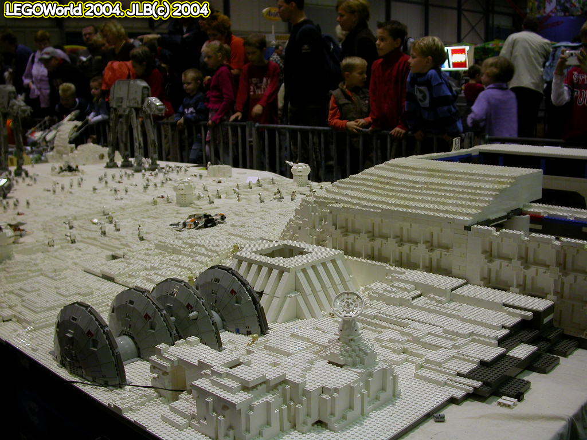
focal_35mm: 38
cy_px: 220
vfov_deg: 37.7
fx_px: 644
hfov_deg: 49.0
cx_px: 294
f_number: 2.6
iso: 100
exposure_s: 1/30
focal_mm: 7.85
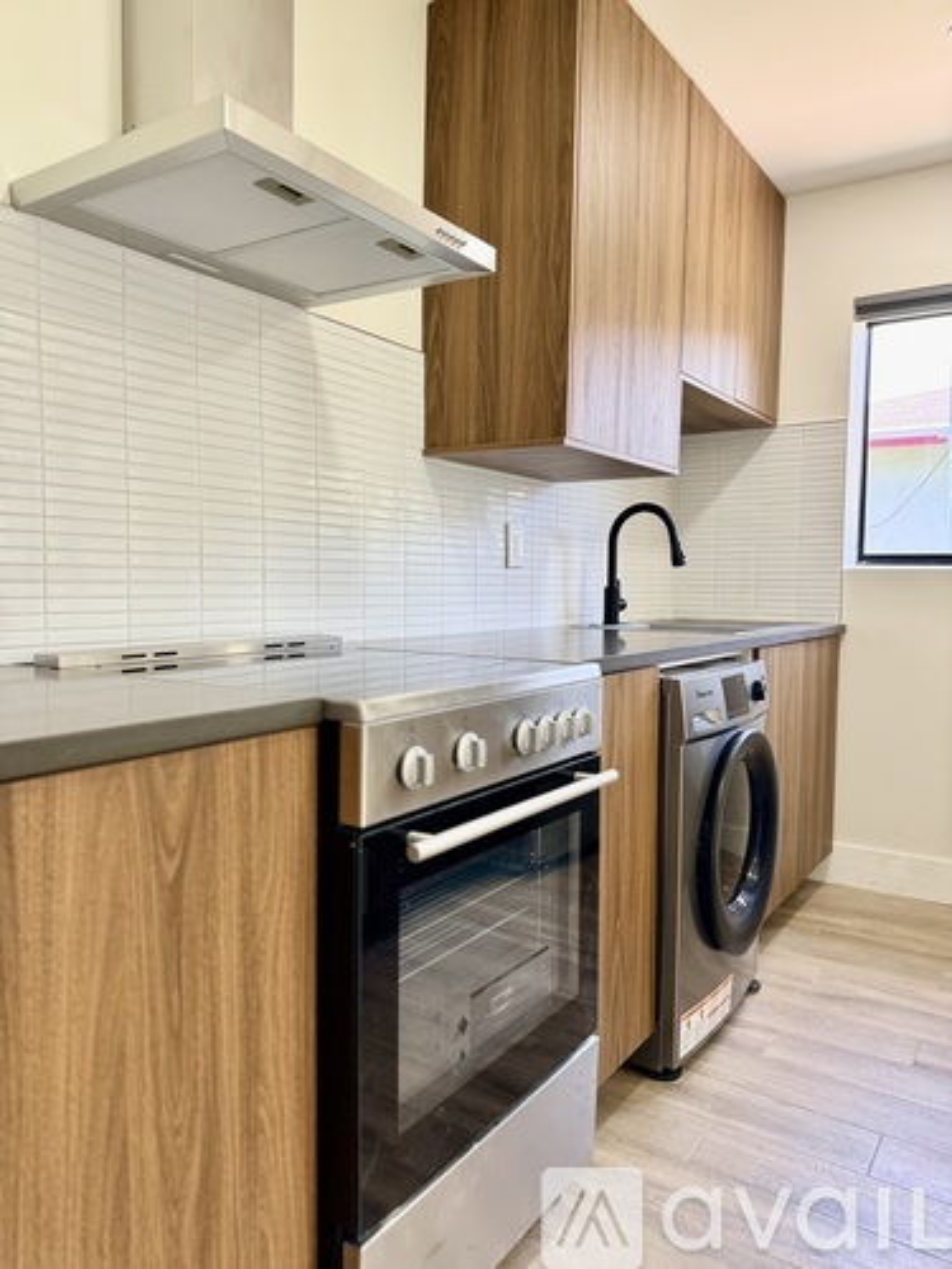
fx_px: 880
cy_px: 634
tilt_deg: -1.9
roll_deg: -1.3
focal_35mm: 24
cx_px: 476
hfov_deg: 56.8
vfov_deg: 71.6
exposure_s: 1/121
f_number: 1.78
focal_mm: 6.76
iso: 100
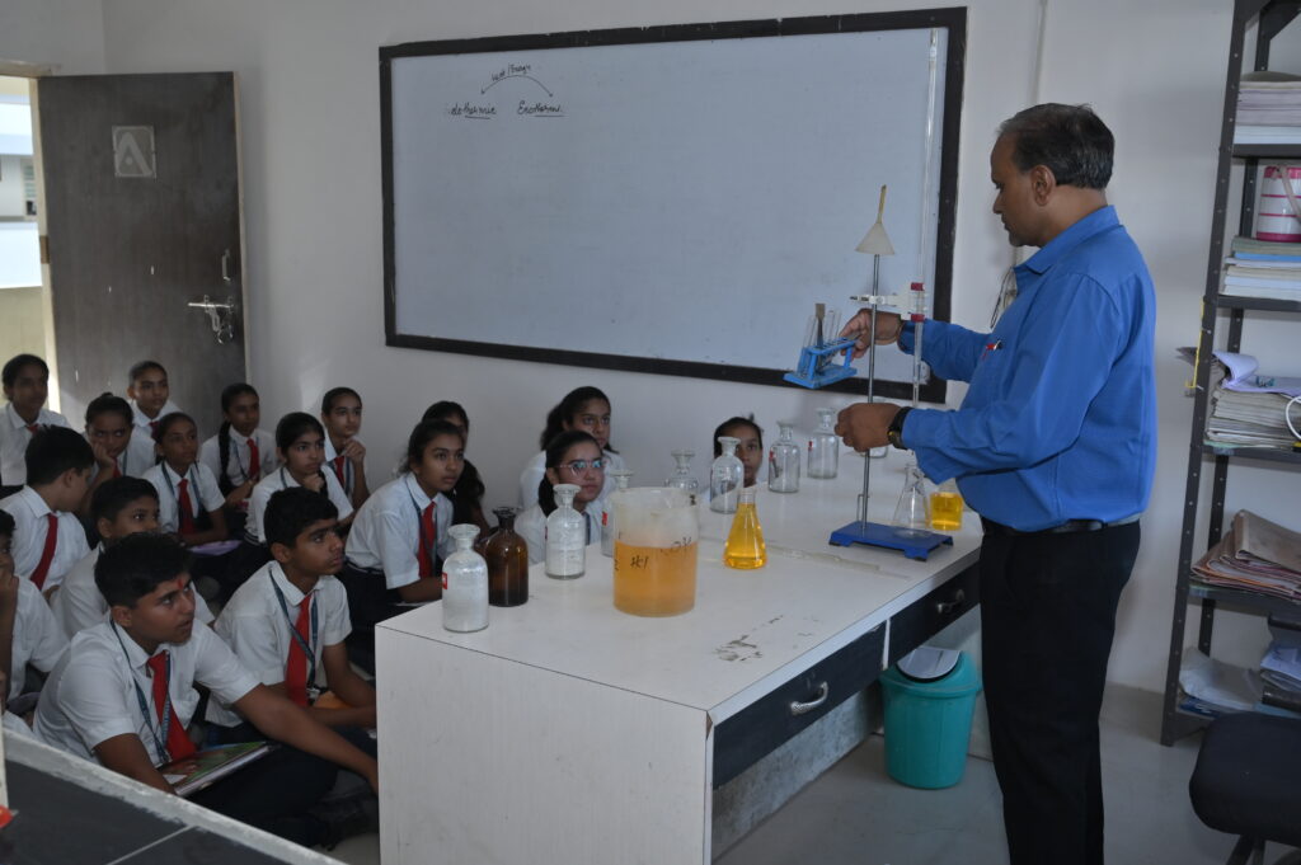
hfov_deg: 54.5
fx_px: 1264
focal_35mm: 35
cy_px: 432
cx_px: 650
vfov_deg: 37.8
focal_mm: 35
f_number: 5.6
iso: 400
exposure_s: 1/160
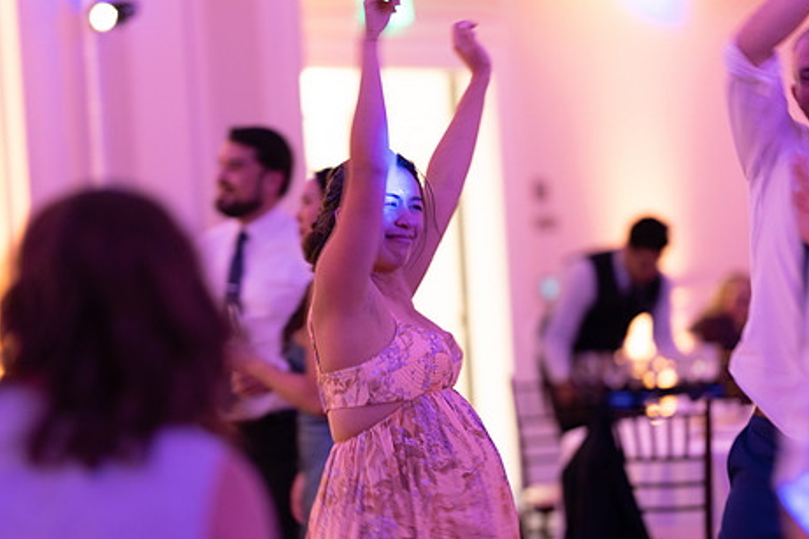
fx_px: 2404
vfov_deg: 12.8
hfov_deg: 19.1
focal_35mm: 107
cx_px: 372
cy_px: 313
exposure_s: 1/20
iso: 1000
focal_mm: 85
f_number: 1.4
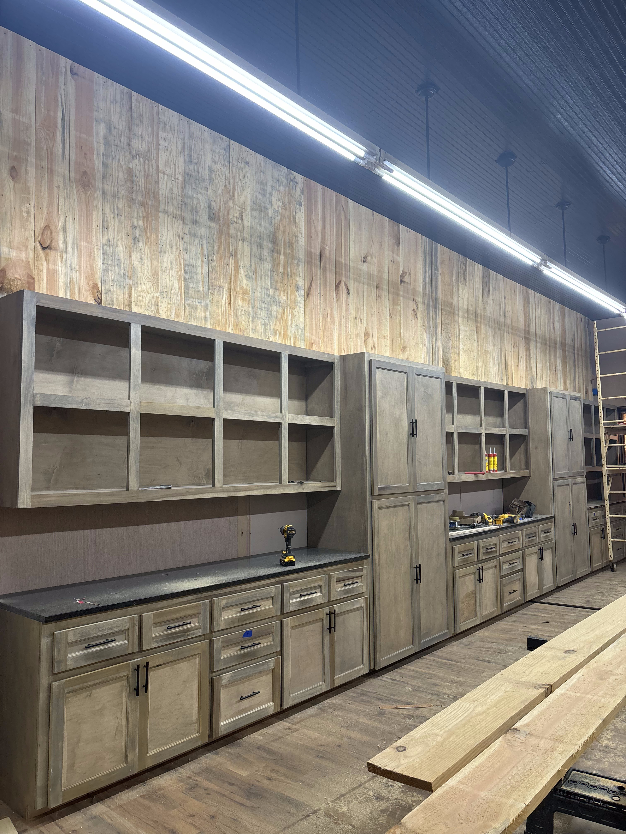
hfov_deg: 53.1
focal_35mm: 26
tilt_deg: +3.0
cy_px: 417
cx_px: 313
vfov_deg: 67.3
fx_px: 627
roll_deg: +0.8
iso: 125
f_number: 1.6
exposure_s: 1/120
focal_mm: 5.96
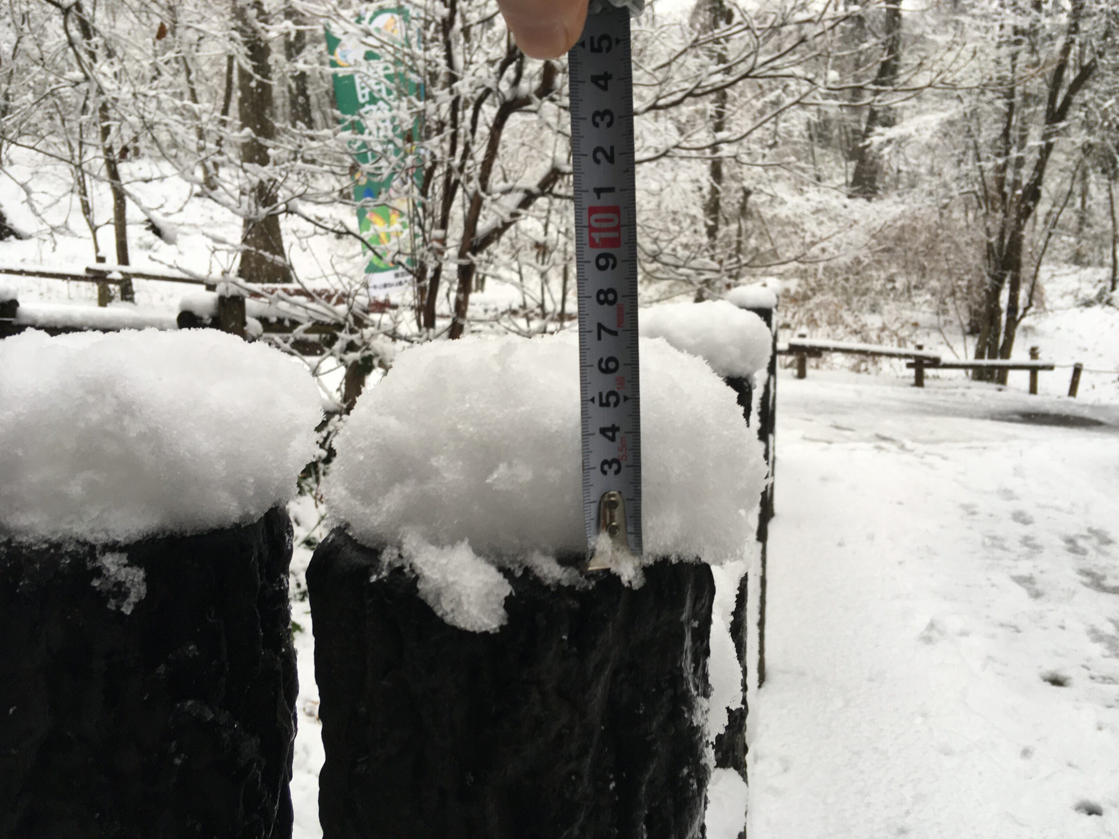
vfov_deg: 48.2
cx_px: 560
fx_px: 937
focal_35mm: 29
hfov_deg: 61.7
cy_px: 420
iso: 40
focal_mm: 4.15
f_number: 2.2
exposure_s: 1/120
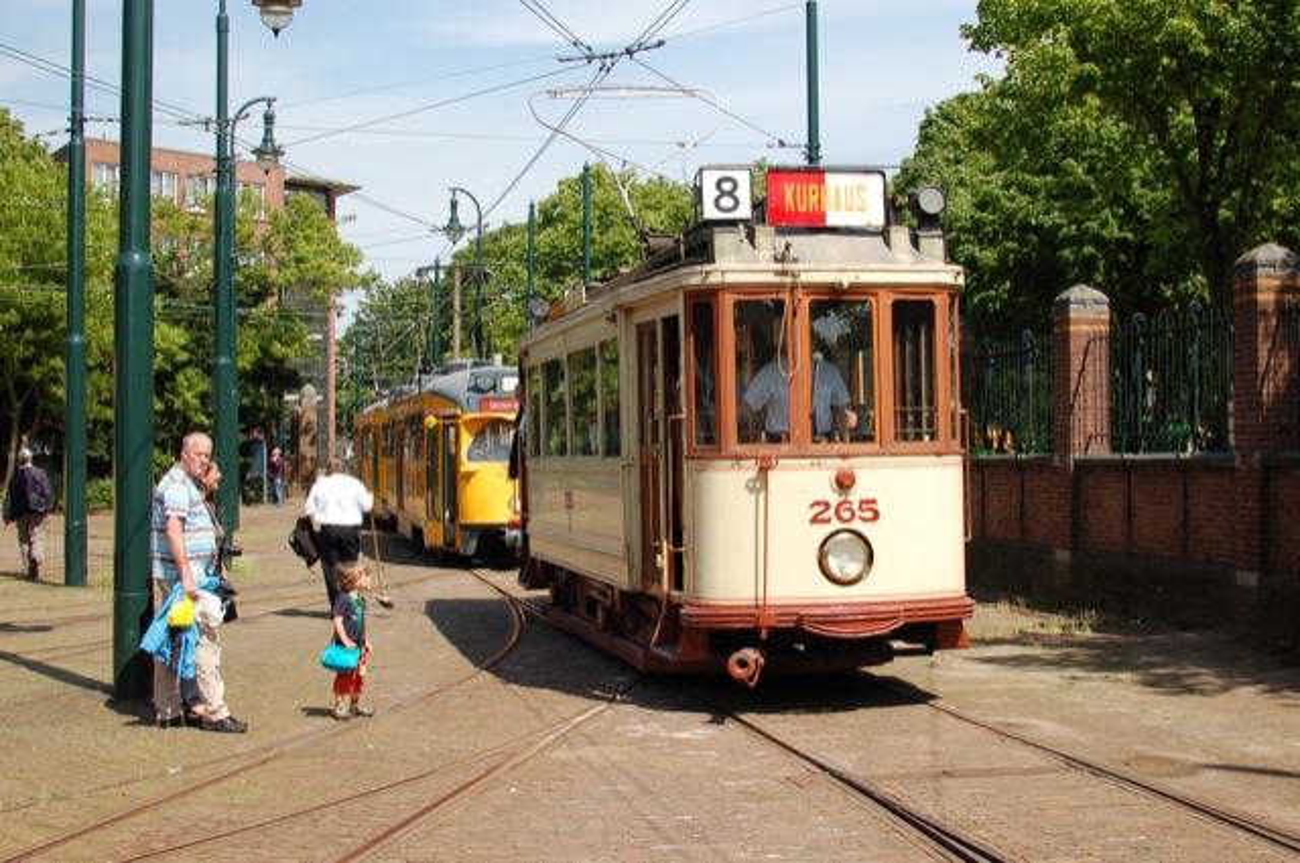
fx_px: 1893
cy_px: 432
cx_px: 650
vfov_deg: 25.7
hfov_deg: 37.9
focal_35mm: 52
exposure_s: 1/400
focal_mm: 35
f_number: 10
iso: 400
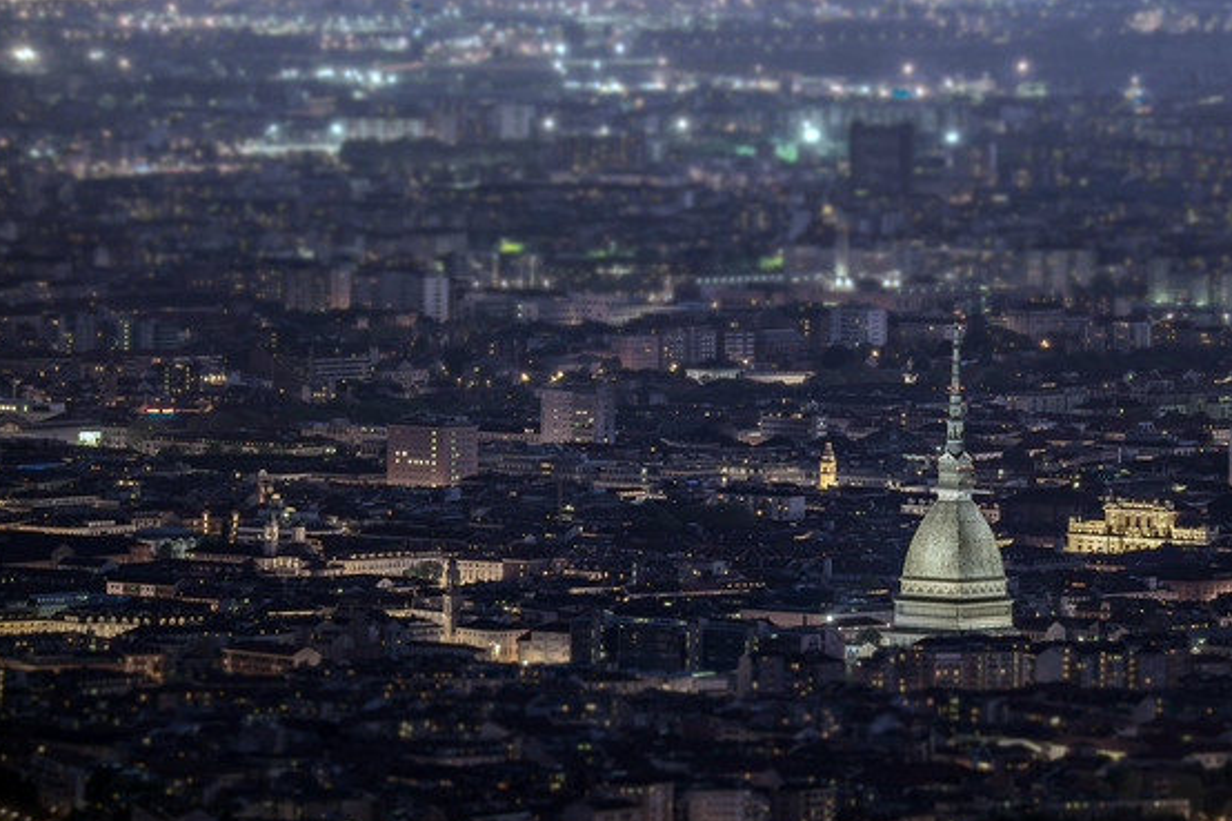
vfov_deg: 3.4
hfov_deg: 5.2
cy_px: 471
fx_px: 13650
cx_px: 701
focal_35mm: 399
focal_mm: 230
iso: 200
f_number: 6.7
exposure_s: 3.2
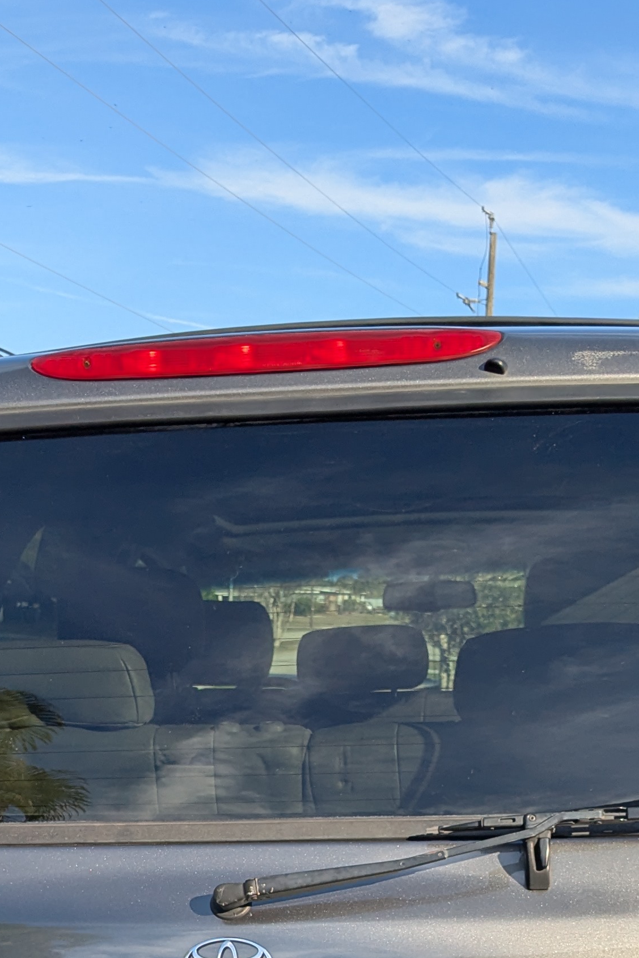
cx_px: 307
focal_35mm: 67
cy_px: 1096
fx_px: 1783
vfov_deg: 27.2
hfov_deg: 20.3
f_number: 1.73
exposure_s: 1/1669
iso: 47
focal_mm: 4.38
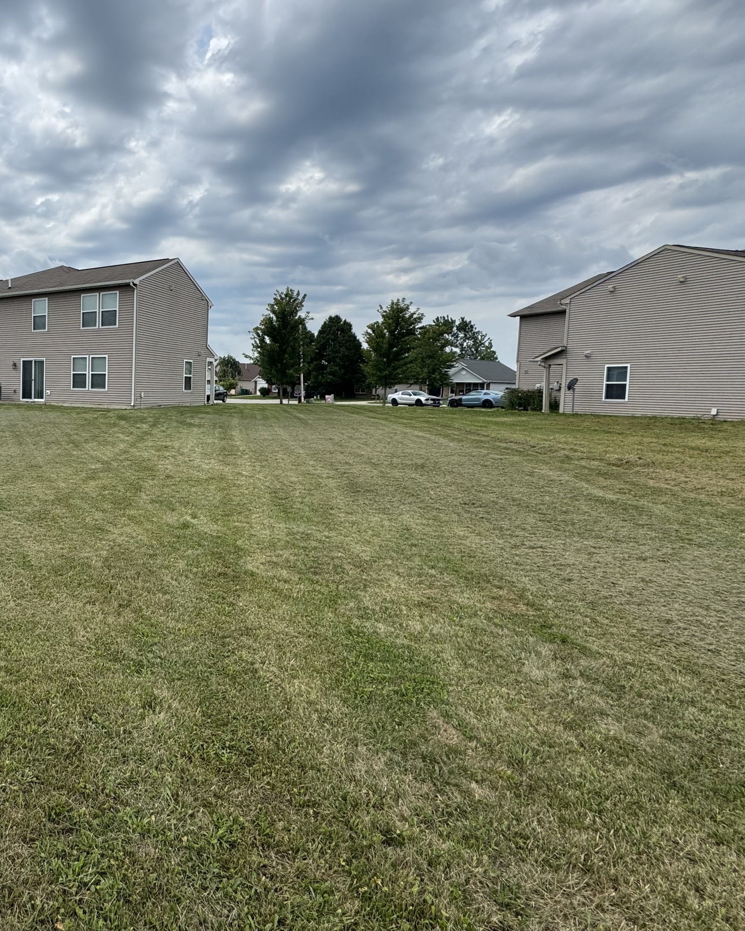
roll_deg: -1.1
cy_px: 422
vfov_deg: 77.4
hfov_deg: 57.1
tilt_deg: -2.6
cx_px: 86
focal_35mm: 21
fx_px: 579
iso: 40
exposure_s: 1/2028
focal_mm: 2.22
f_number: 2.2
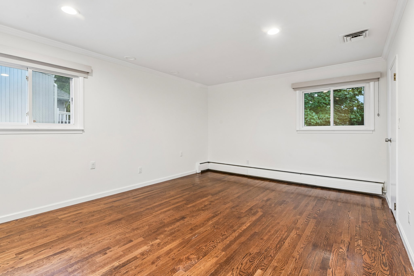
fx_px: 195
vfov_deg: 70.4
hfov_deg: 93.3
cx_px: 207
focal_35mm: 17
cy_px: 138
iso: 250
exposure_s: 1/1.67
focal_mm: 17
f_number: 9
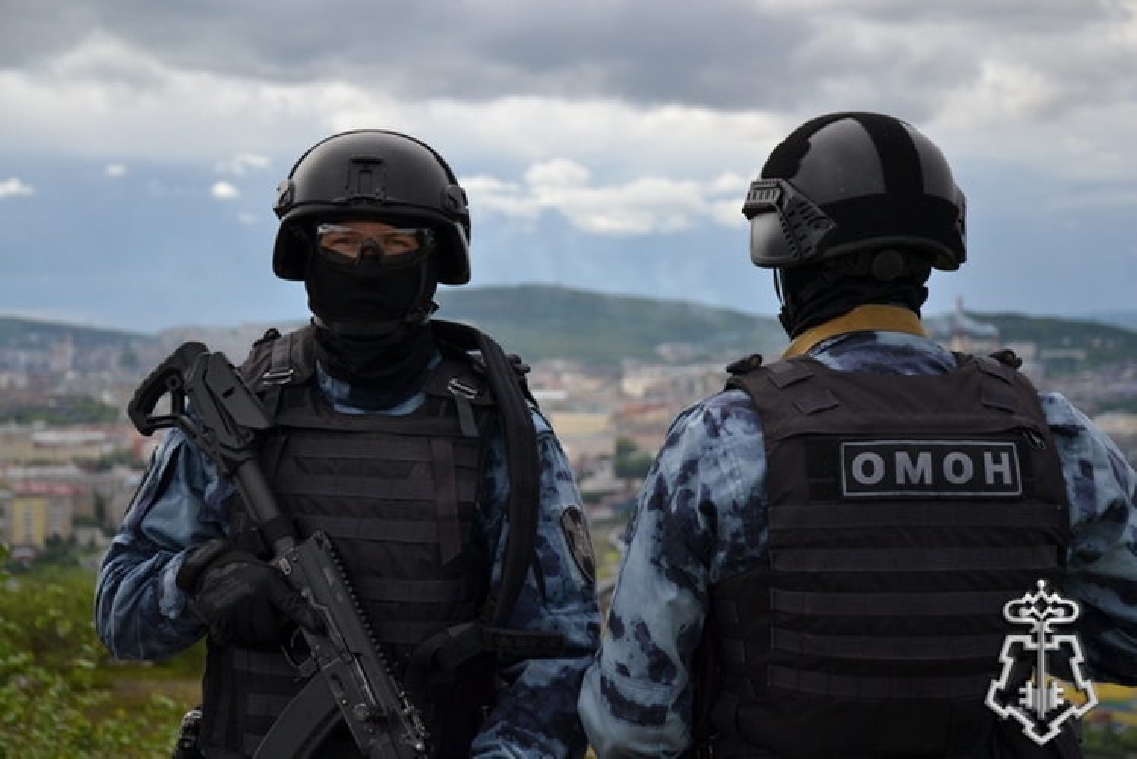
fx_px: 2654
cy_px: 380
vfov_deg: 16.3
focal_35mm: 84
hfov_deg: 24.2
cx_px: 568
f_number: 4.8
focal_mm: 56
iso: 400
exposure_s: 1/2500
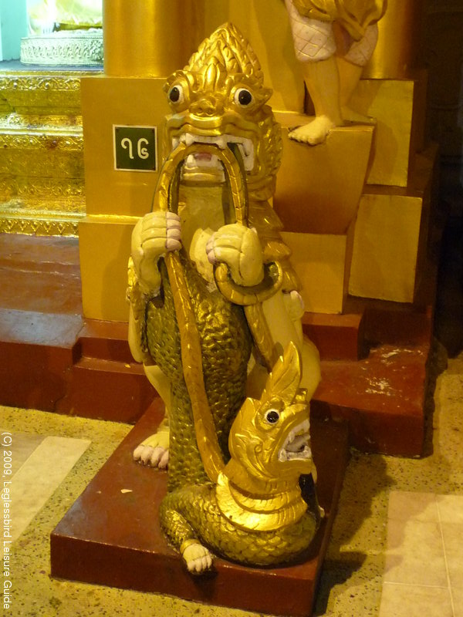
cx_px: 232
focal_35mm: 51
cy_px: 308
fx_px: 910
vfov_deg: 37.5
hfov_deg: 28.6
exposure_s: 1/6
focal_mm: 6.3
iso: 400
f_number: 3.8
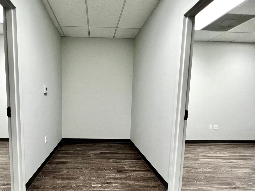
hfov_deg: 89.6
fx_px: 125
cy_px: 112
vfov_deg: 74.1
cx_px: 100
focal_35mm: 17
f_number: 1.8
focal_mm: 1.57
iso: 160
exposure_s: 1/120
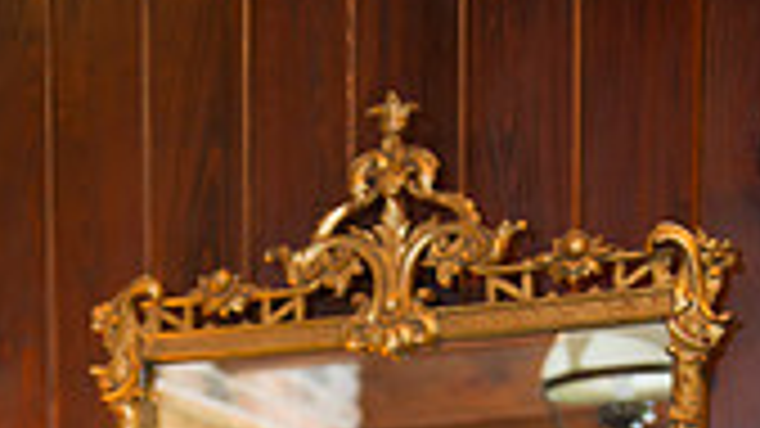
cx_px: 191
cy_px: 982
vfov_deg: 9.4
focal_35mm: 117
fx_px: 2357
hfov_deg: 18.2
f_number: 2.8
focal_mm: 42
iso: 1250
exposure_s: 1/80
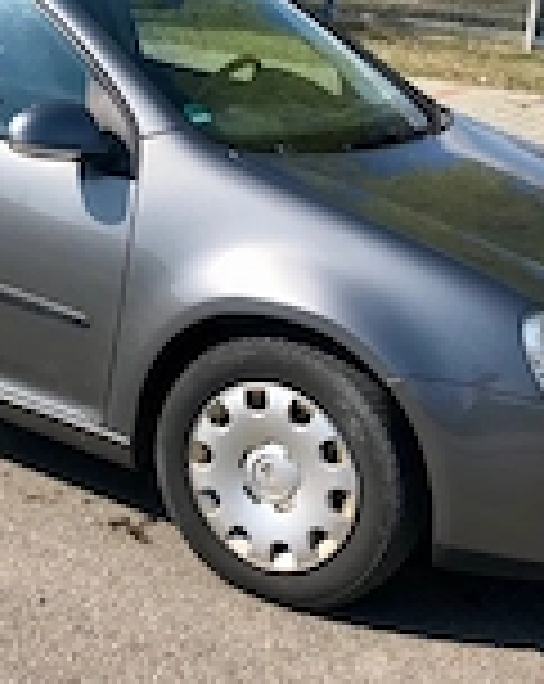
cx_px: 94
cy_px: 126
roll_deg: -4.2
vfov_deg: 25.9
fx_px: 1453
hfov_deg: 20.9
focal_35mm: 72
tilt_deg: -9.4
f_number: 1.8
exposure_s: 1/1869
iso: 20
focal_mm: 4
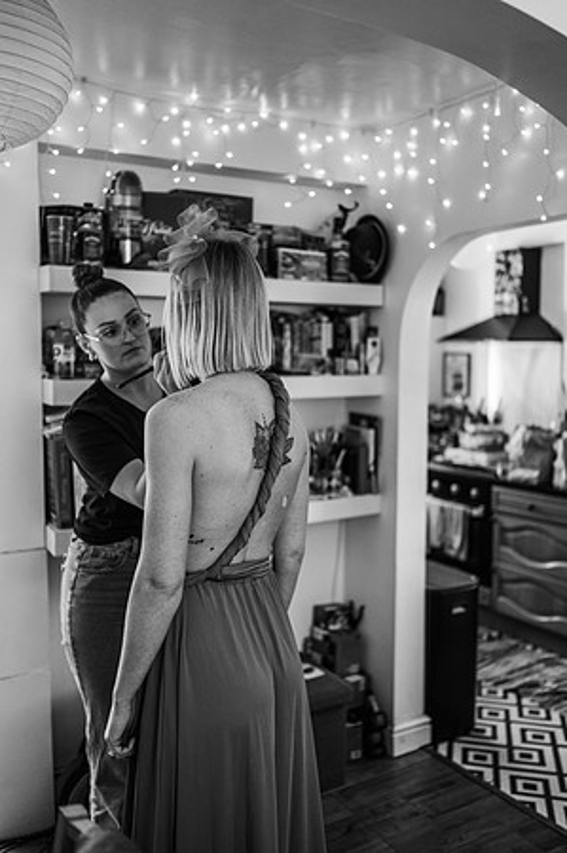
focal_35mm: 35
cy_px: 426
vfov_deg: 54.5
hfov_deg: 37.8
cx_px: 284
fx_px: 829
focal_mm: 35
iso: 800
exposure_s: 1/200
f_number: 1.8
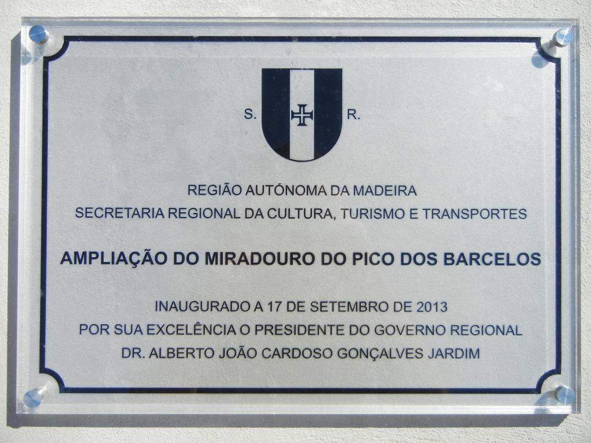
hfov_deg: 60.0
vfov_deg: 46.8
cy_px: 222
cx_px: 296
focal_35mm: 30
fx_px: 512
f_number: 7
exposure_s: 1/420
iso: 160
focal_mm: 5.4
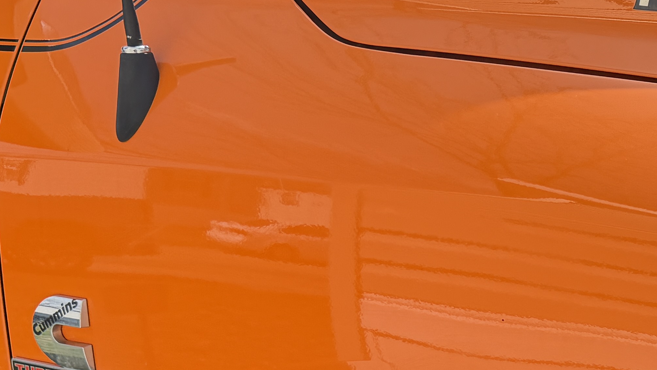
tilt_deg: -17.1
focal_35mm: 74
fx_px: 1289
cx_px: 717
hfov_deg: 26.4
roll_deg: -1.0
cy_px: 394
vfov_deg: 15.9
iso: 100
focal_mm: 6.76
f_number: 1.78
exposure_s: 1/1812
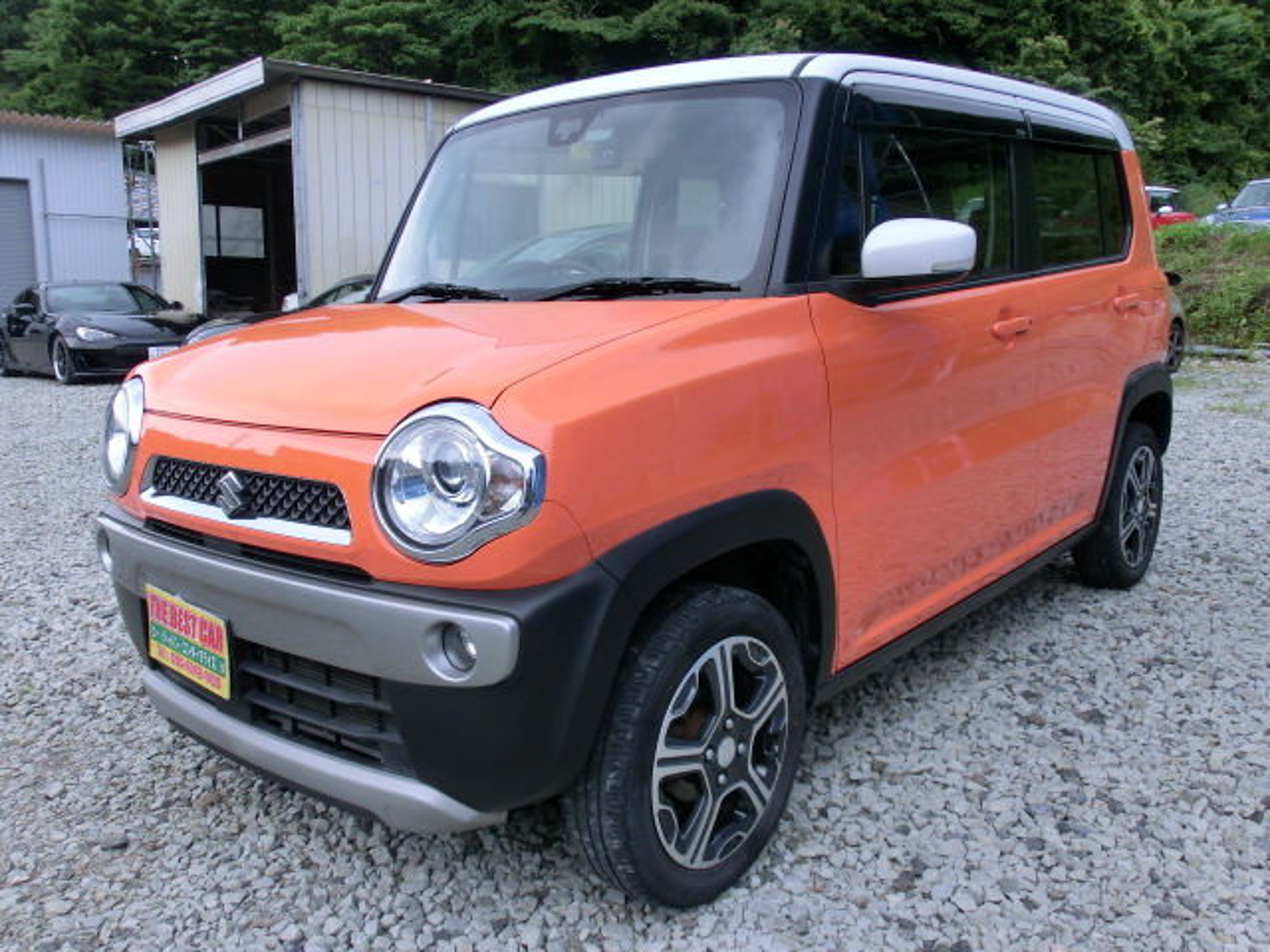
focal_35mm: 33
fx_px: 1211
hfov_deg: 55.4
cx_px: 635
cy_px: 476
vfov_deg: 42.9
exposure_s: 1/60
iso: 100
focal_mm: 5.86
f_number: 3.7
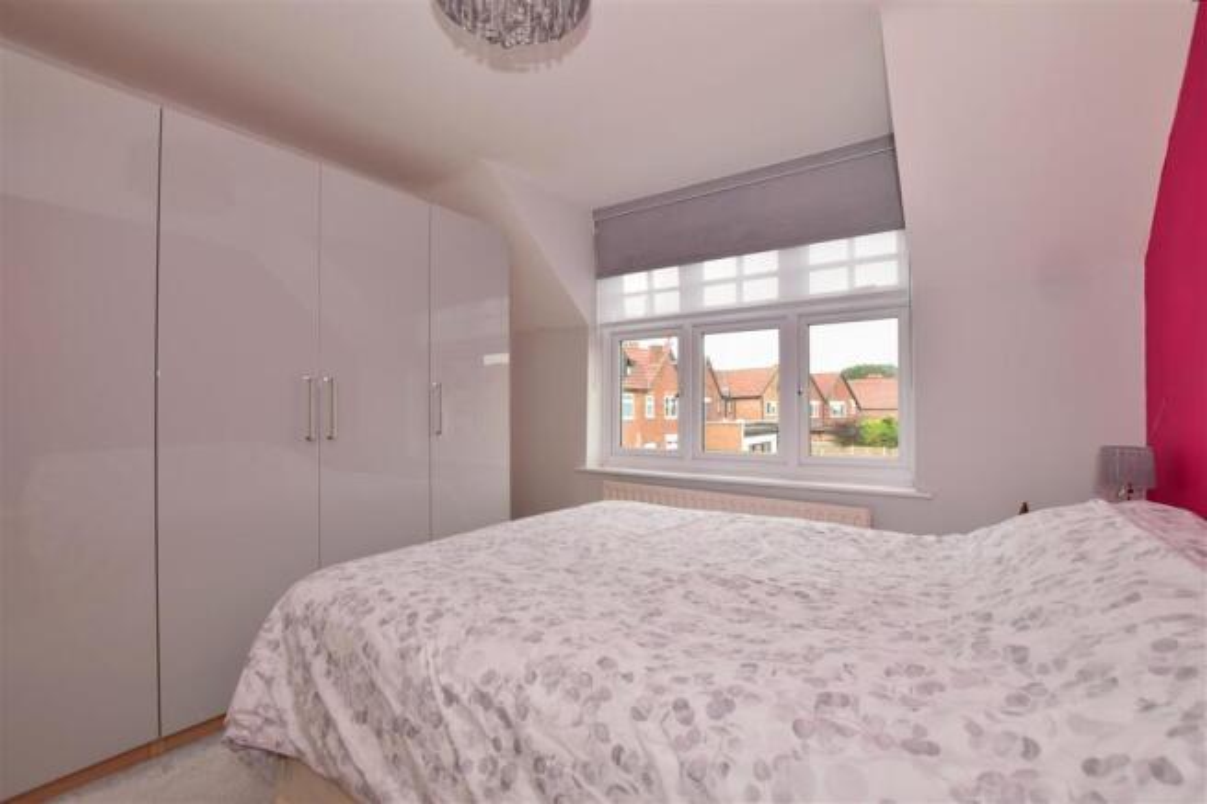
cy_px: 402
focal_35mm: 15
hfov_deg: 100.4
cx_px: 604
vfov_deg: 77.3
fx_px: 503
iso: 400
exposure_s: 1/200
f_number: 7.1
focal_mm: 10
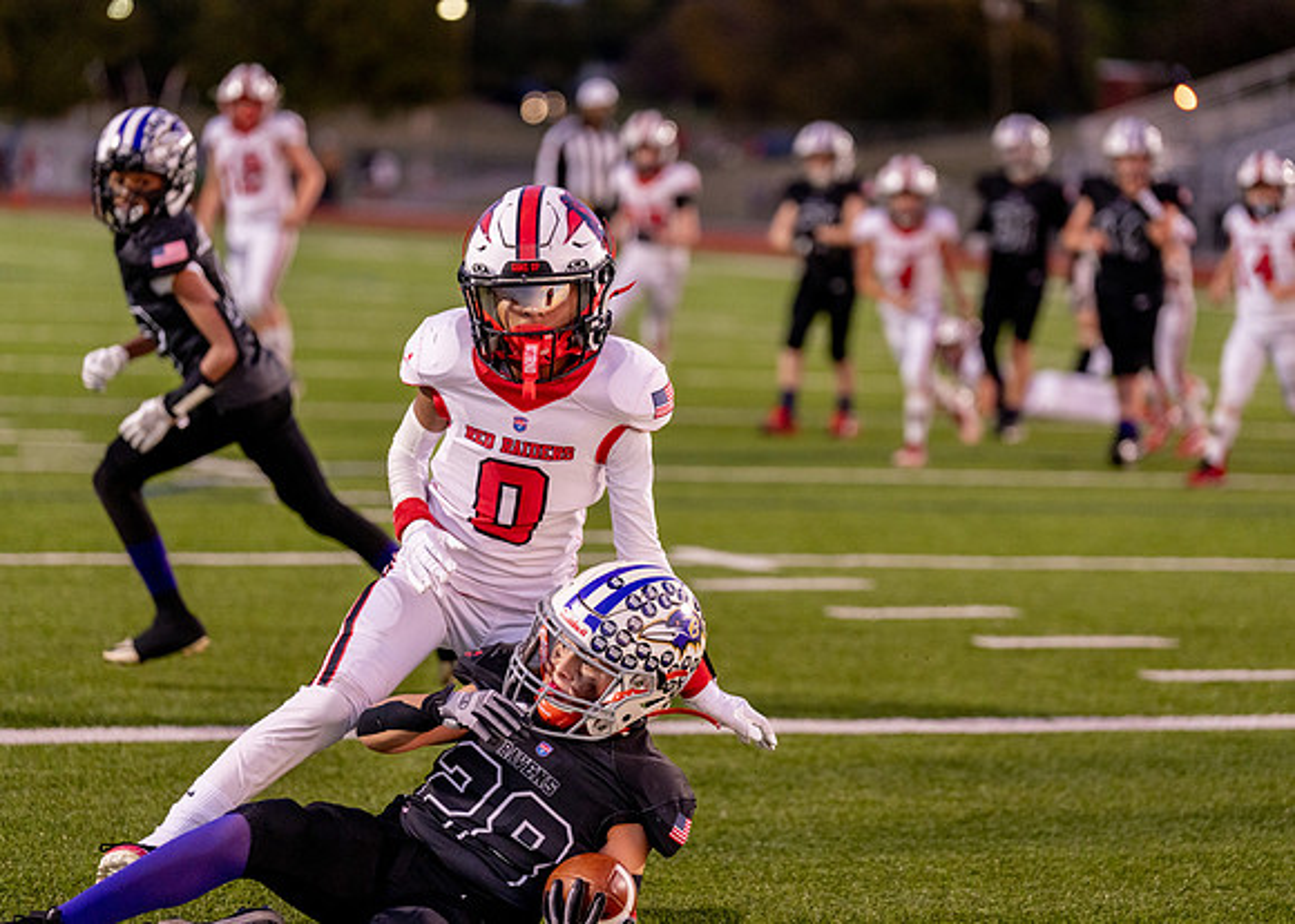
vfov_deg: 10.3
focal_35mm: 139
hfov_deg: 14.4
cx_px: 648
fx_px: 5124
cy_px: 462
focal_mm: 133
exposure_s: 1/1000
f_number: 2.8
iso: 1600
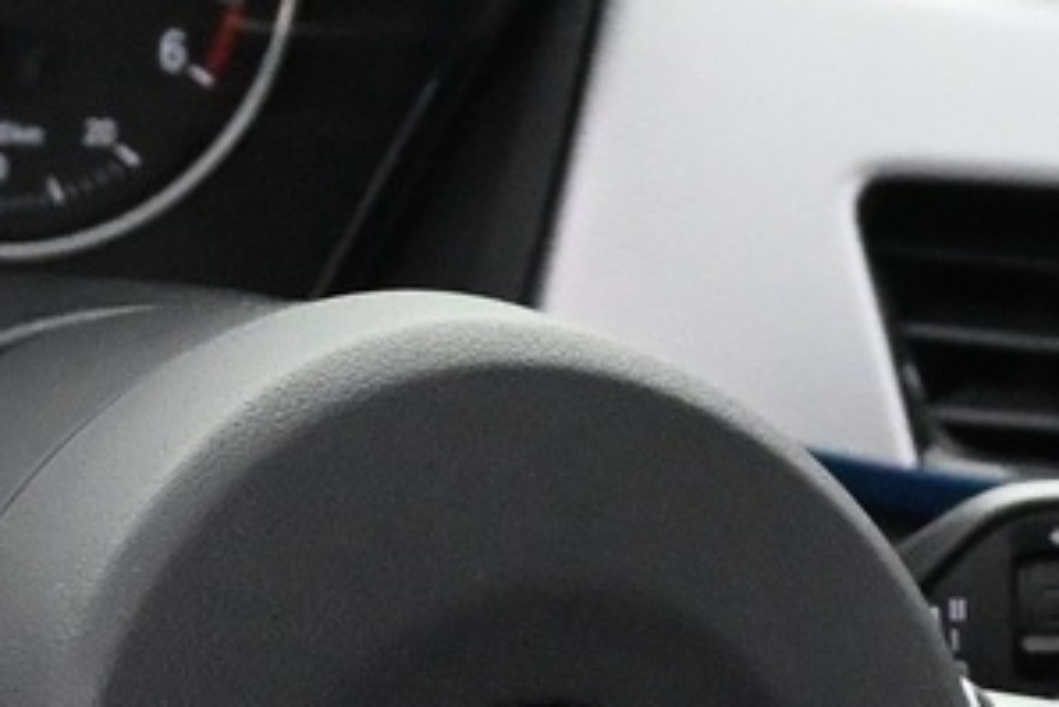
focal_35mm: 224
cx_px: 299
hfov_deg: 9.2
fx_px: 6603
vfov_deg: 6.1
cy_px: 718
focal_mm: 27.5
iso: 6400
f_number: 4.5
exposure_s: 1/60
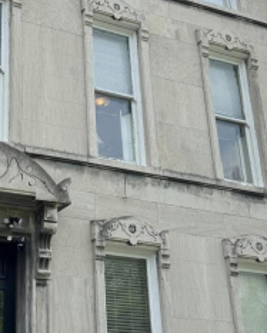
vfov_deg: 28.2
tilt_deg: +24.2
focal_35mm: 67
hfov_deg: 22.5
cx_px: 46
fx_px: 661
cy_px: 135
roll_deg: +1.4
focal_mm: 6.76
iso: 80
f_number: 1.78
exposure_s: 1/3247
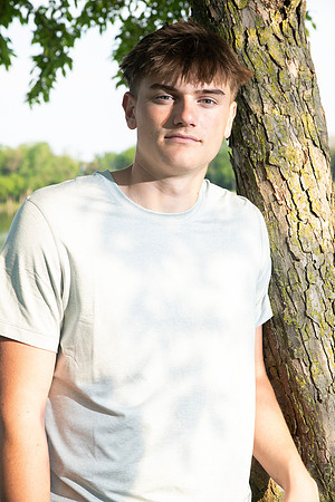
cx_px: 168
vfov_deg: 28.8
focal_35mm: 70
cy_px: 251
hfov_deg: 19.5
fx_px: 977
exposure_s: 1/160
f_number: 7.1
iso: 200
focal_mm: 70
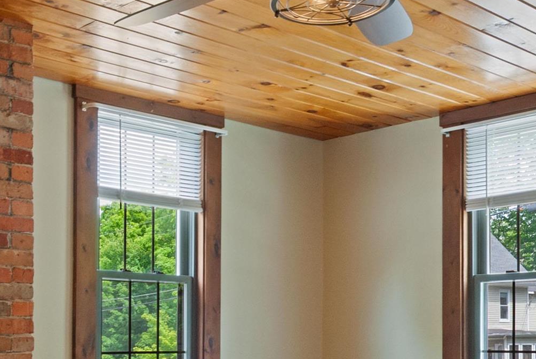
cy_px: 328
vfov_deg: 24.0
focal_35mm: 55
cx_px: 210
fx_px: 820
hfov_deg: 36.0
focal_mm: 12
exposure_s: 1/4
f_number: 11
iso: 200
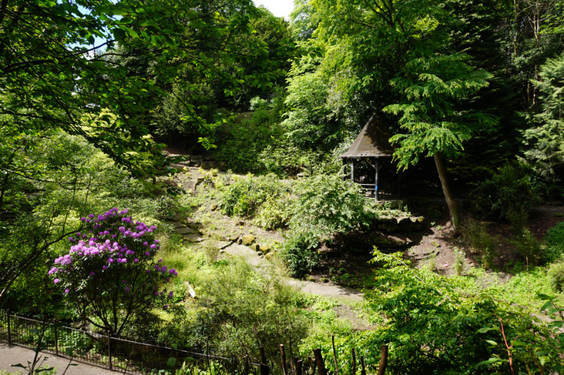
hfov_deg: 73.8
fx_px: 376
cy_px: 188
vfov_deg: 53.1
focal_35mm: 24
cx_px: 282
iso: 100
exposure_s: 1/80
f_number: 9
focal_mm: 16
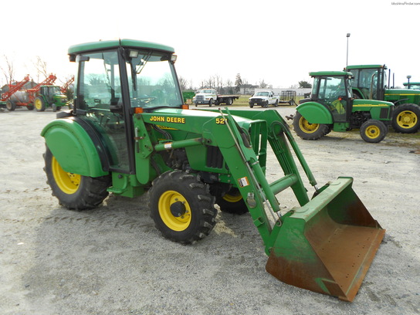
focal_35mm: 29
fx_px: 352
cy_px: 158
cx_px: 210
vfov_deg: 48.2
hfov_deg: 61.7
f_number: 3.4
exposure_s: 1/400
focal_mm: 5.1
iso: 80
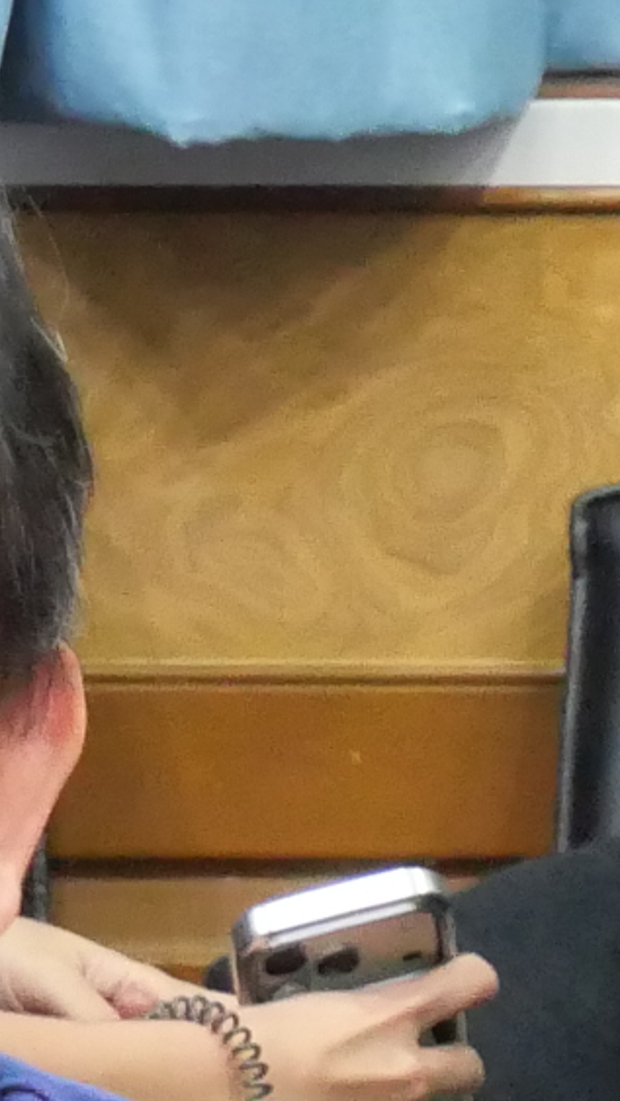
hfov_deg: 2.4
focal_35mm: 511
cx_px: 958
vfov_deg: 4.2
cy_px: 1299
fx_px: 14924
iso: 3200
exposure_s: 1/30
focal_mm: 36
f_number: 5.3
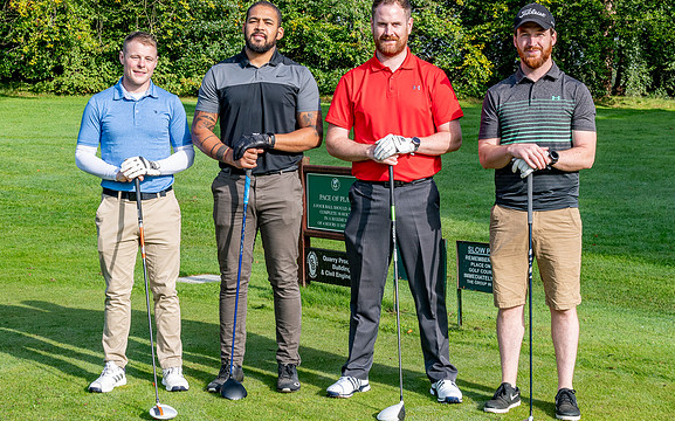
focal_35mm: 69
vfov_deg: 18.8
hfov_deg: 29.7
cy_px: 179
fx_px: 1269
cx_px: 270
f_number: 8
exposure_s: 1/100
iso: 220
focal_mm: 35
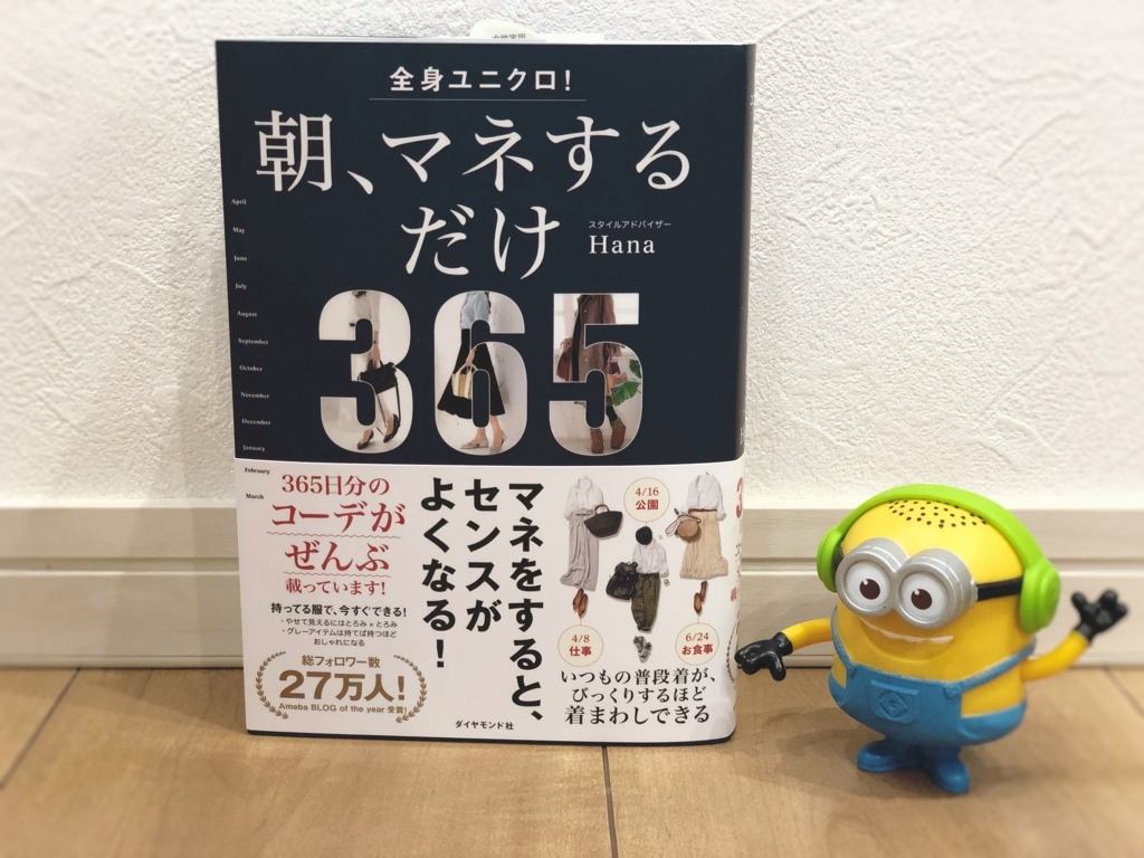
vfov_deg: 28.0
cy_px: 429
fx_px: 1719
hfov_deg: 36.8
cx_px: 572
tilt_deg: -13.0
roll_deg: -0.8
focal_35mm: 52
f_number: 2.4
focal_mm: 6
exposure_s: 1/30
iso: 125
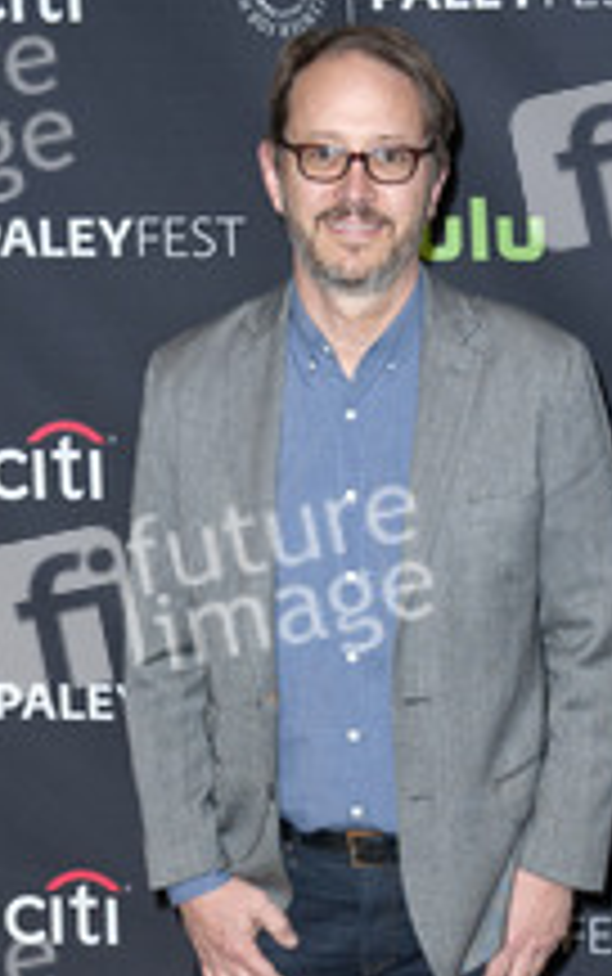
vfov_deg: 21.7
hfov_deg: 13.9
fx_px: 2504
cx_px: 335
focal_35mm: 94
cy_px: 819
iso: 640
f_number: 5.6
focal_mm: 50
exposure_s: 1/320
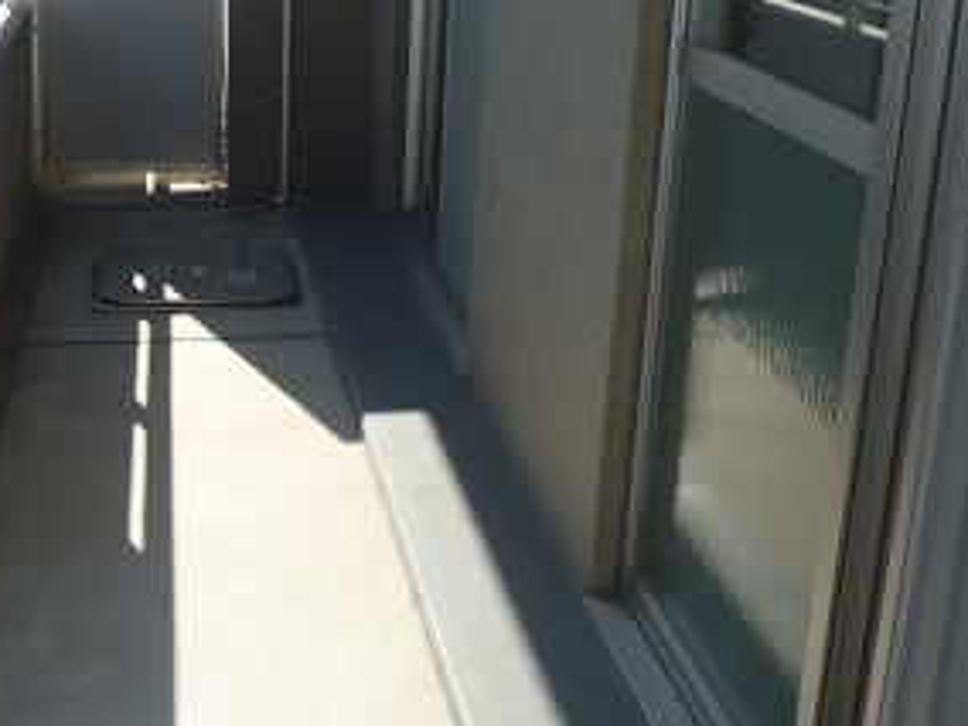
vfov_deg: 26.1
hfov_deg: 32.8
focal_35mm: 56
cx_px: 112
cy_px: 343
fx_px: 1566
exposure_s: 1/640
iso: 80
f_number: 2.8
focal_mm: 4.4
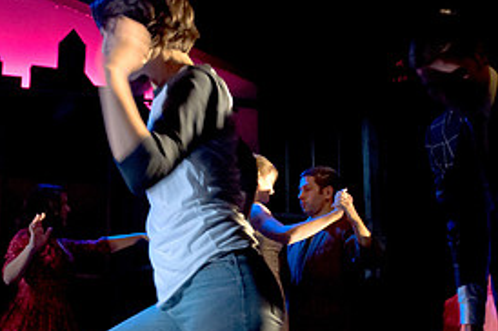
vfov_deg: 24.5
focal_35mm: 54
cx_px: 187
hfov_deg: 36.7
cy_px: 272
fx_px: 747
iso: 3200
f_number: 2.8
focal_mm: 17
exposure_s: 1/100
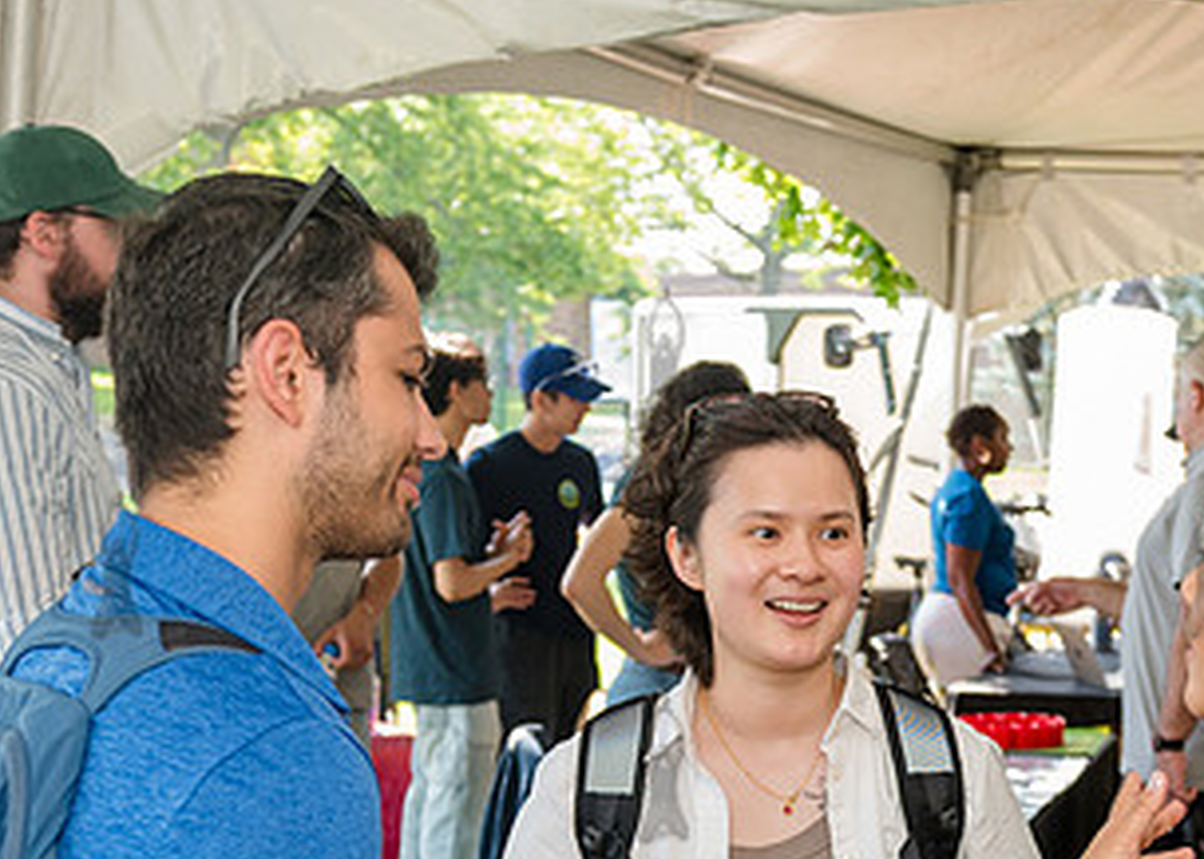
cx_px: 738
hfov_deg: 23.9
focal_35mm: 83
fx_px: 2838
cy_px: 815
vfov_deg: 16.9
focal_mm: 34
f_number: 3.5
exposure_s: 1/160
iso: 400
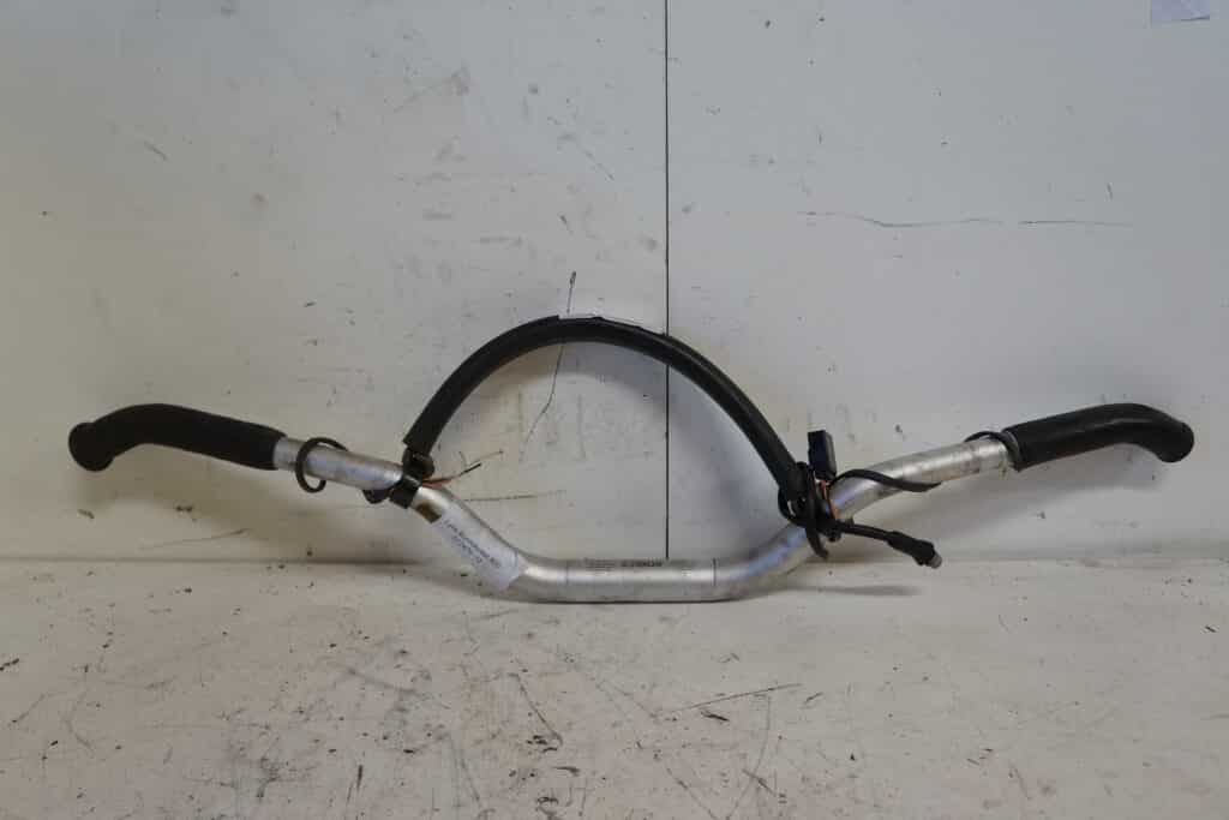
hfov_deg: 64.5
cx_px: 614
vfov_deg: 45.7
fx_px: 973
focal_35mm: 28
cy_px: 410
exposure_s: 1/60
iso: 1000
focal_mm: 19
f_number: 4.5
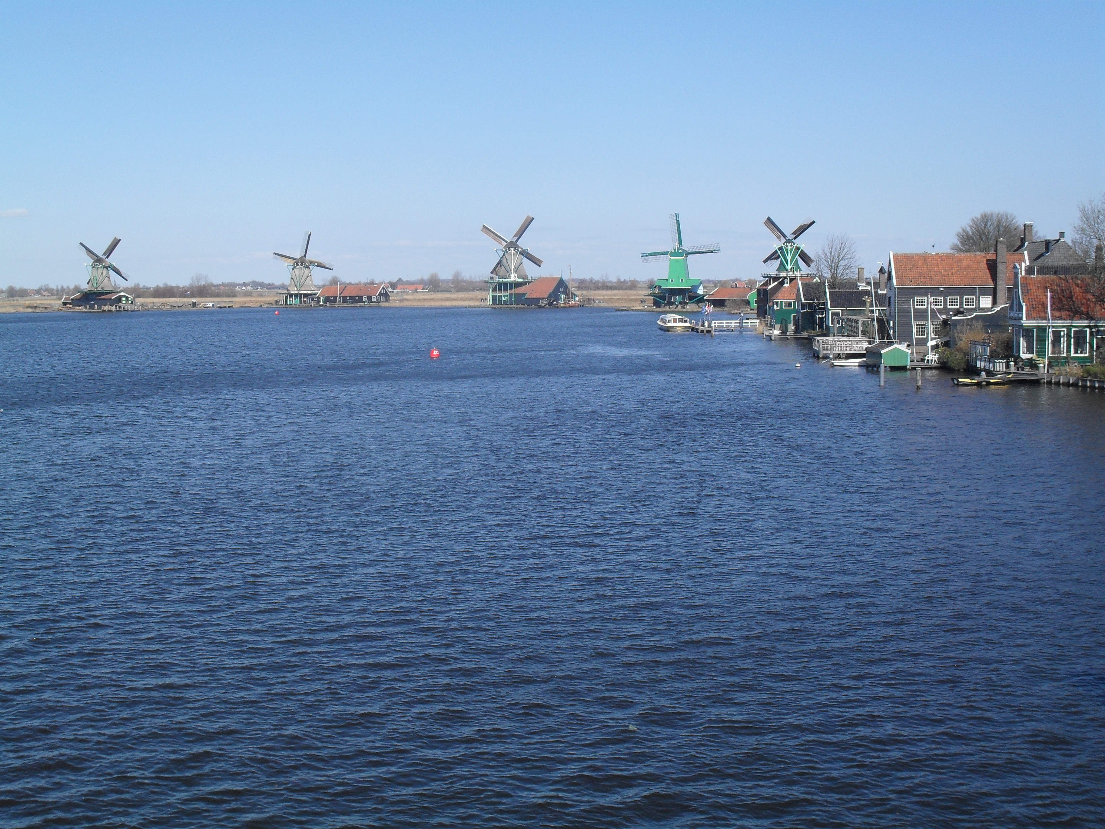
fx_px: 1564
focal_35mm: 49
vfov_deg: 29.7
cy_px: 414
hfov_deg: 38.9
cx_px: 552
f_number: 10
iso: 100
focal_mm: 8.7
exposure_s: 1/125
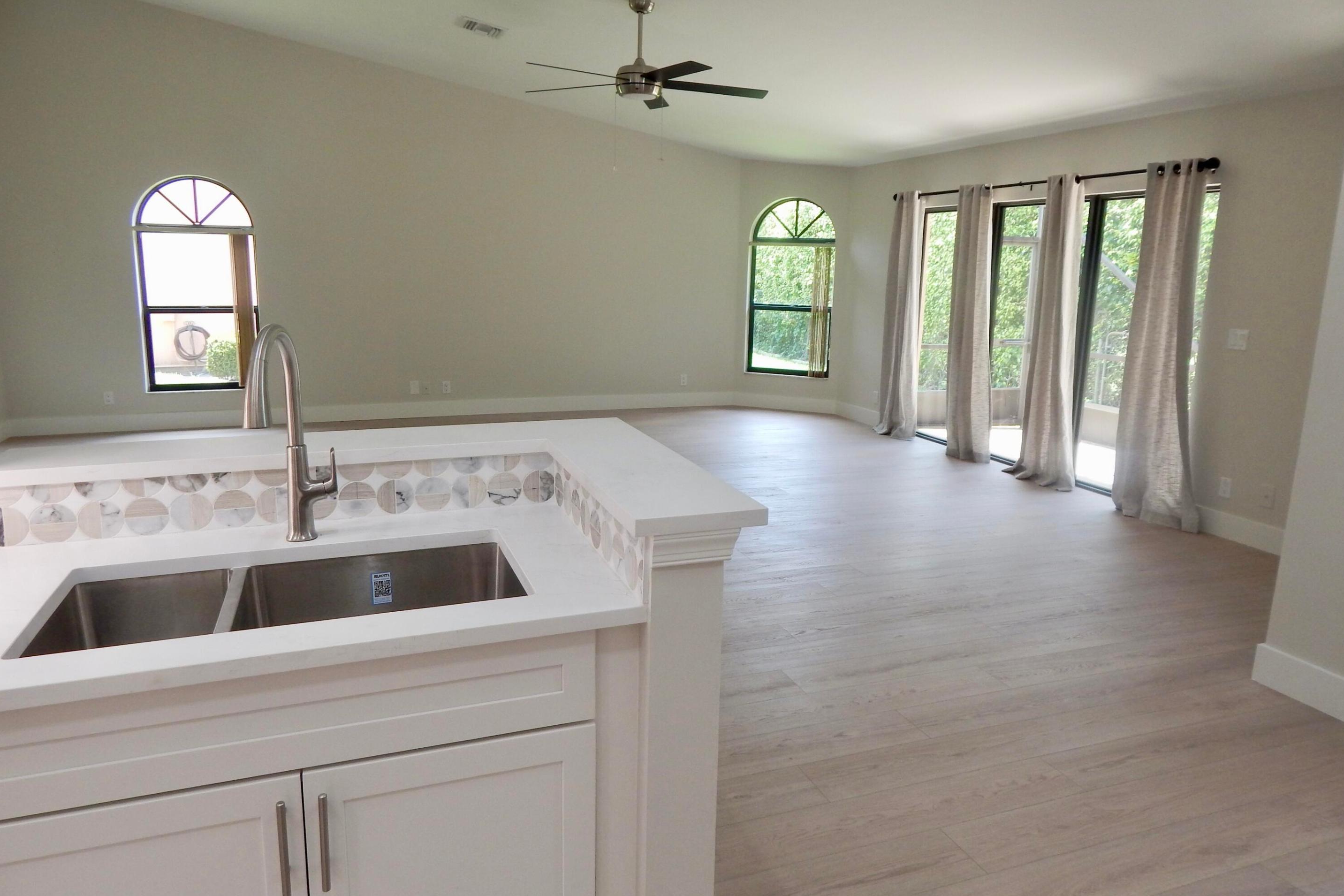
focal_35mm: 23
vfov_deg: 55.1
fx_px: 859
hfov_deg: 76.1
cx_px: 674
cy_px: 432
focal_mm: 4
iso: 125
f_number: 3
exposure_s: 1/50
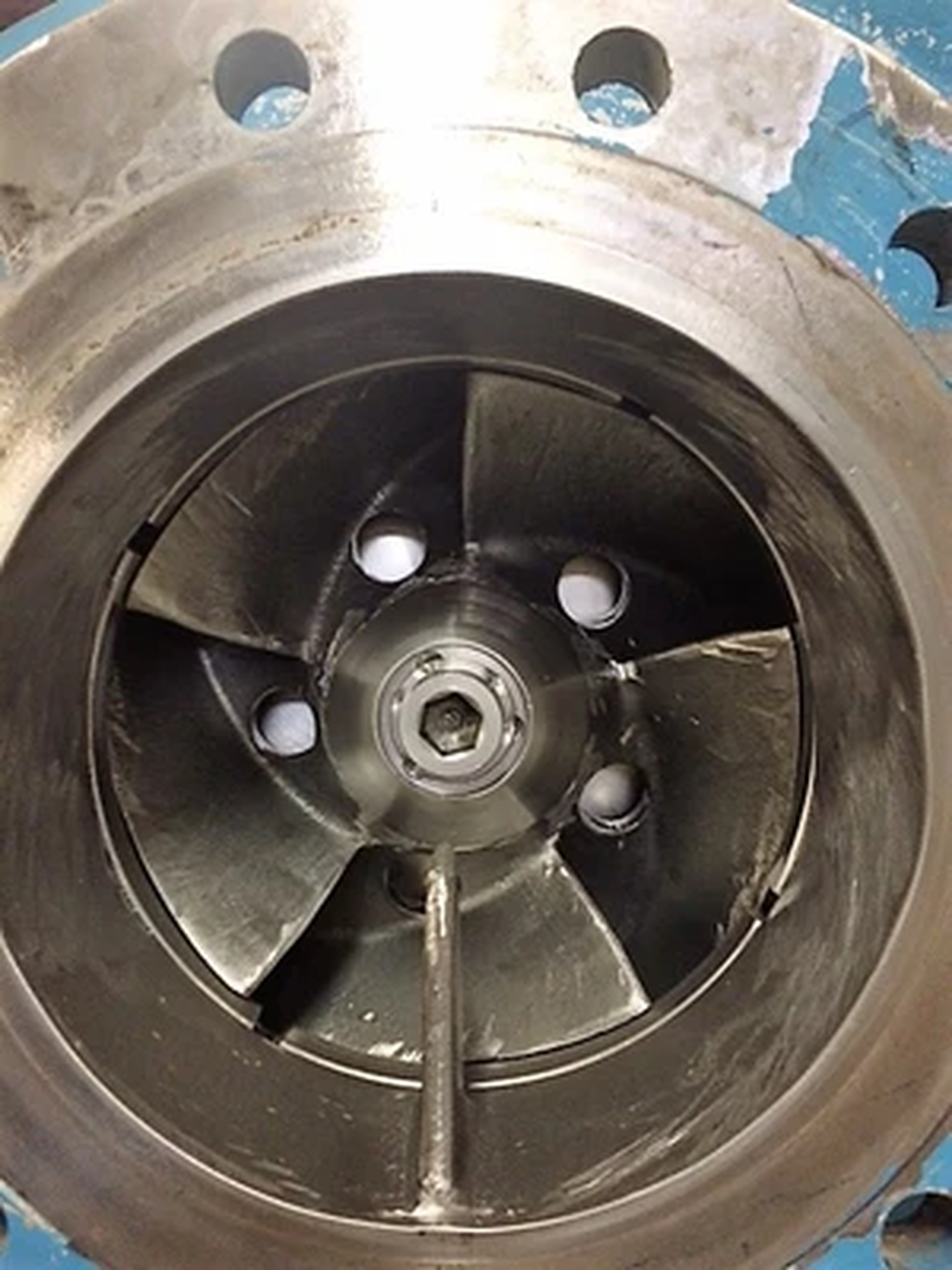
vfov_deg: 61.7
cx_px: 476
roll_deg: +0.3
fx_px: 1063
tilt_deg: +0.5
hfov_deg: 48.2
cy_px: 635
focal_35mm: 29
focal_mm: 4.15
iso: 250
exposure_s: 1/15
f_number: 2.2
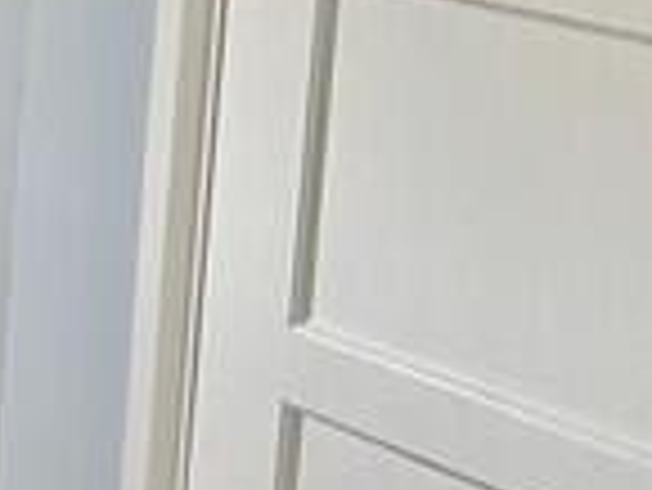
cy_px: -279
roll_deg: +1.1
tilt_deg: -6.8
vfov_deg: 13.9
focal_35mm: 99
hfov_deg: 13.4
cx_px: -989
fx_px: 1866
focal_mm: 2.22
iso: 250
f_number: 2.2
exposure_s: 1/99
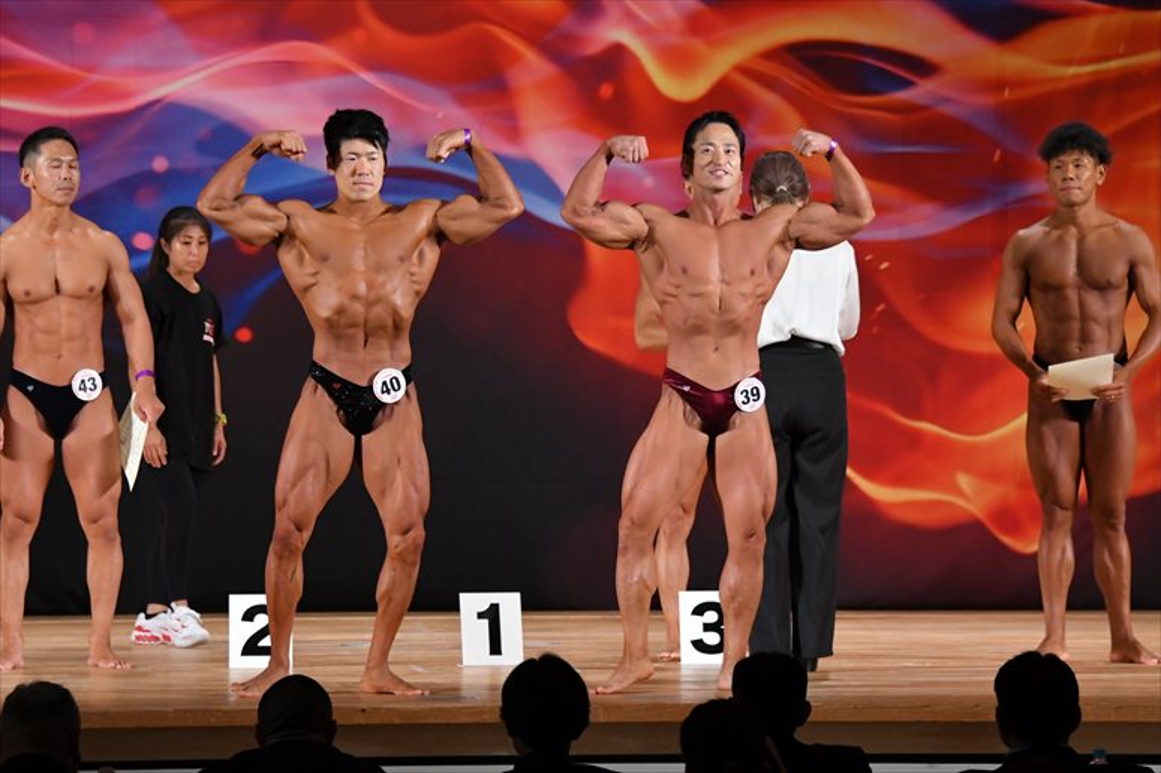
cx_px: 580
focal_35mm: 187
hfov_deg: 11.0
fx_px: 6028
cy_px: 386
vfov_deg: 7.3
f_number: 5.6
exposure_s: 1/400
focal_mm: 125
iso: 3200
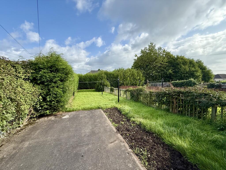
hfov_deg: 102.1
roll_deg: -0.7
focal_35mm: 14
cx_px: 113
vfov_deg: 85.7
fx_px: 91
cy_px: 85
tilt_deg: -4.1
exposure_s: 1/876
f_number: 2.2
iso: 50
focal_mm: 2.22
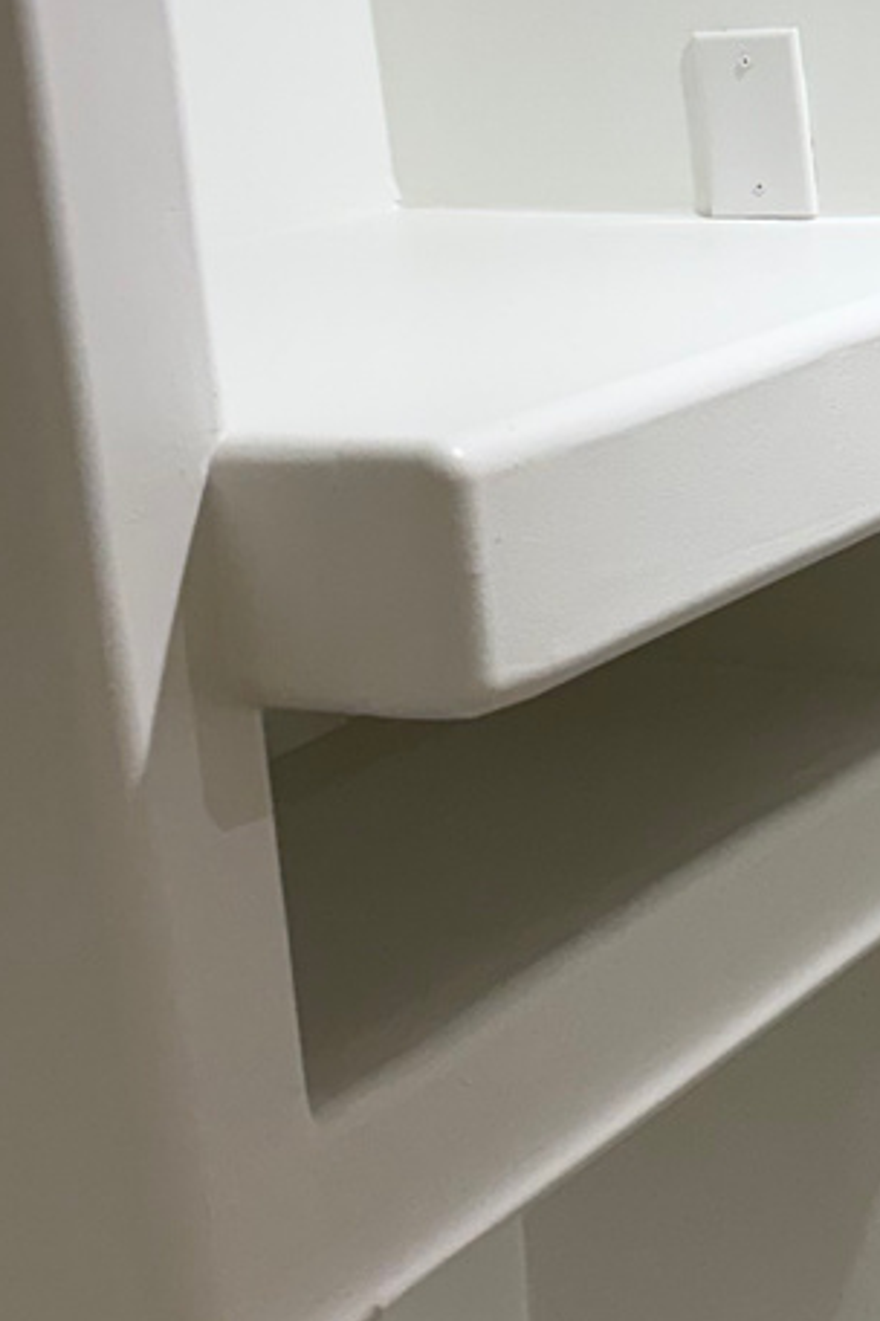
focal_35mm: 84
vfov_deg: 24.2
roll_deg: +1.5
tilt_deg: -15.7
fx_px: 3080
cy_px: 663
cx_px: 1306
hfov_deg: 15.1
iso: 160
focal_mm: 6.76
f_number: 1.78
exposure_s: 1/120
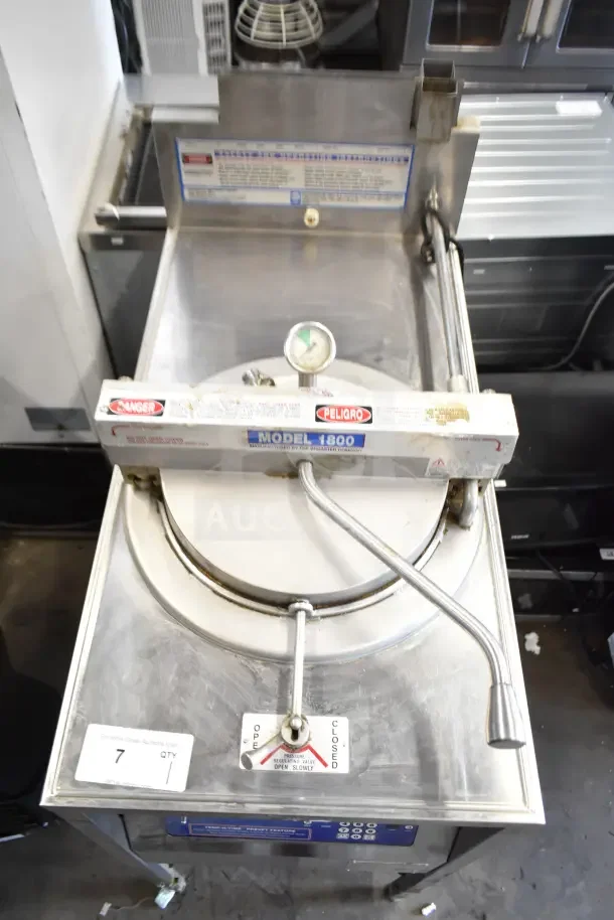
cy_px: 460
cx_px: 307
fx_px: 690
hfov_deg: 48.0
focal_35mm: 27
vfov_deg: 67.4
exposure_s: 1/30
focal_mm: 18
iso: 1250
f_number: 3.5
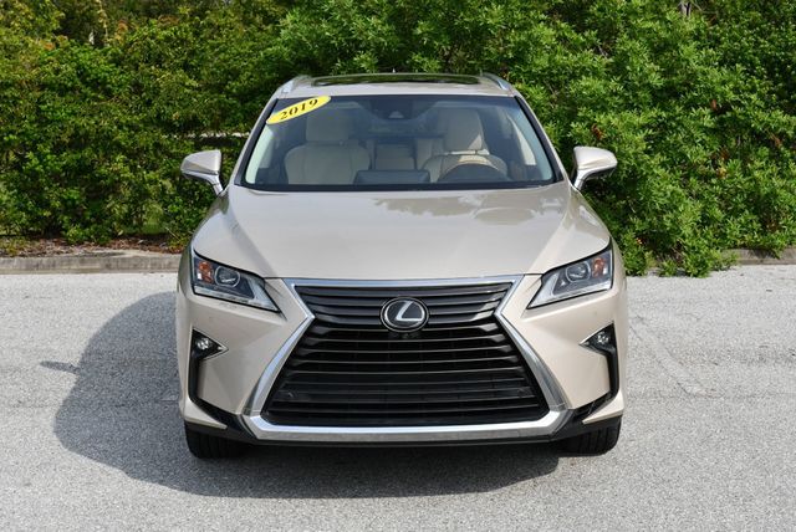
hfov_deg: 31.4
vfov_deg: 21.3
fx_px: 1416
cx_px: 398
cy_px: 266
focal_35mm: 64
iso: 110
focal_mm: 32
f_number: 8
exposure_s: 1/250
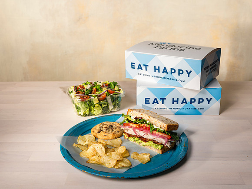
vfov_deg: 32.2
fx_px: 328
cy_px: 94
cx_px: 126
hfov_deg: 42.1
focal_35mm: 45
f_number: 10
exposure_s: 1/60
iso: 250
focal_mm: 57.5
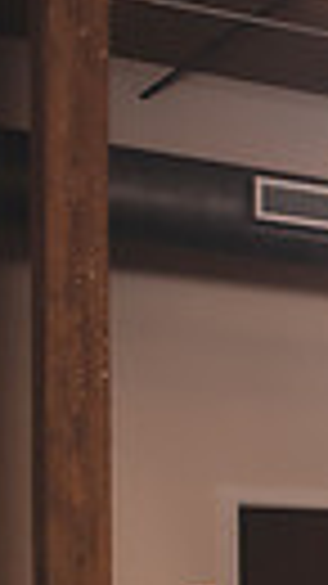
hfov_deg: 7.9
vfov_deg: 16.9
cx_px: 1123
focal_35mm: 122
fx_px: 1889
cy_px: 686
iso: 500
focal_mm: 26
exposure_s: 1/125
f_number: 2.8
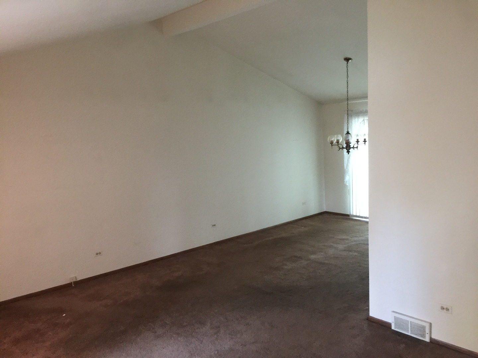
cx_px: 239
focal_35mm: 29
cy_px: 179
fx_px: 400
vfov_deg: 48.2
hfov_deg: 61.7
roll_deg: +1.6
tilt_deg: -3.9
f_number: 2.2
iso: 64
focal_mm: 4.15
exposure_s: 1/4
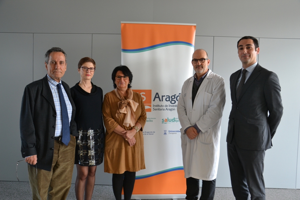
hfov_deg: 59.5
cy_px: 100
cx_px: 150
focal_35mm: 32
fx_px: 263
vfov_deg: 41.7
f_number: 3.8
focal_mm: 21
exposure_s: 1/30
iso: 400
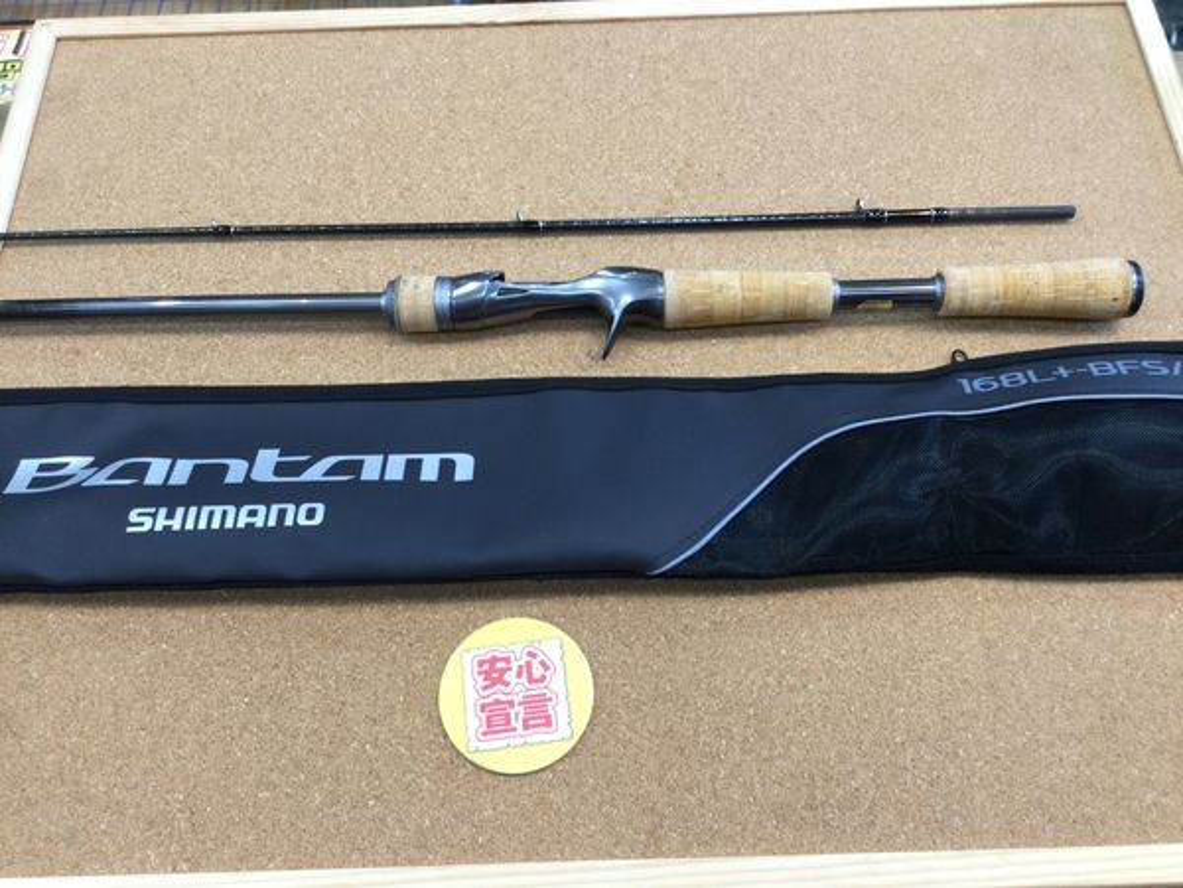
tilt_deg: -63.3
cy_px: 444
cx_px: 592
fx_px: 1059
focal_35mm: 31
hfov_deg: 58.4
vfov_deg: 45.4
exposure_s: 1/30
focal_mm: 3.3
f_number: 2.4
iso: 50
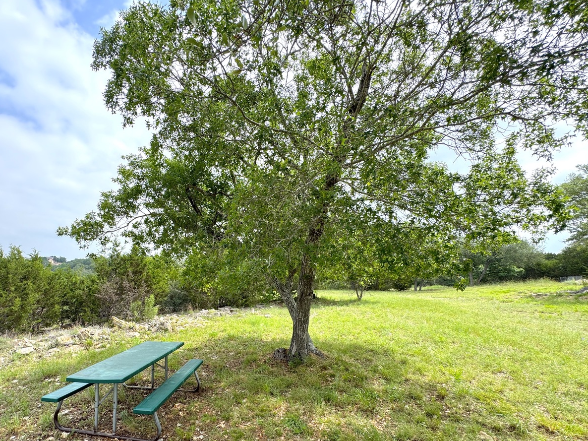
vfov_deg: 74.0
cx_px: 236
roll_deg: -2.4
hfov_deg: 89.9
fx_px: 289
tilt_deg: +2.8
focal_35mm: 17
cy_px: 262
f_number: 2.2
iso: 40
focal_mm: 2.22
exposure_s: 1/741
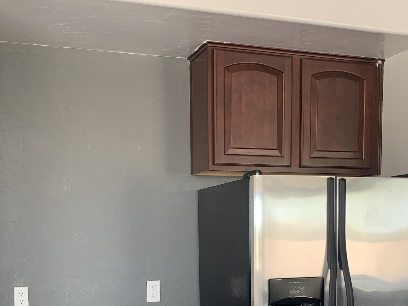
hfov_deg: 38.9
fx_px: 578
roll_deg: +1.3
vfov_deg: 28.3
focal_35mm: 49
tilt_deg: -7.1
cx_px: 203
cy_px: 285
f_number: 1.8
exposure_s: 1/60
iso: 64
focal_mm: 4.25
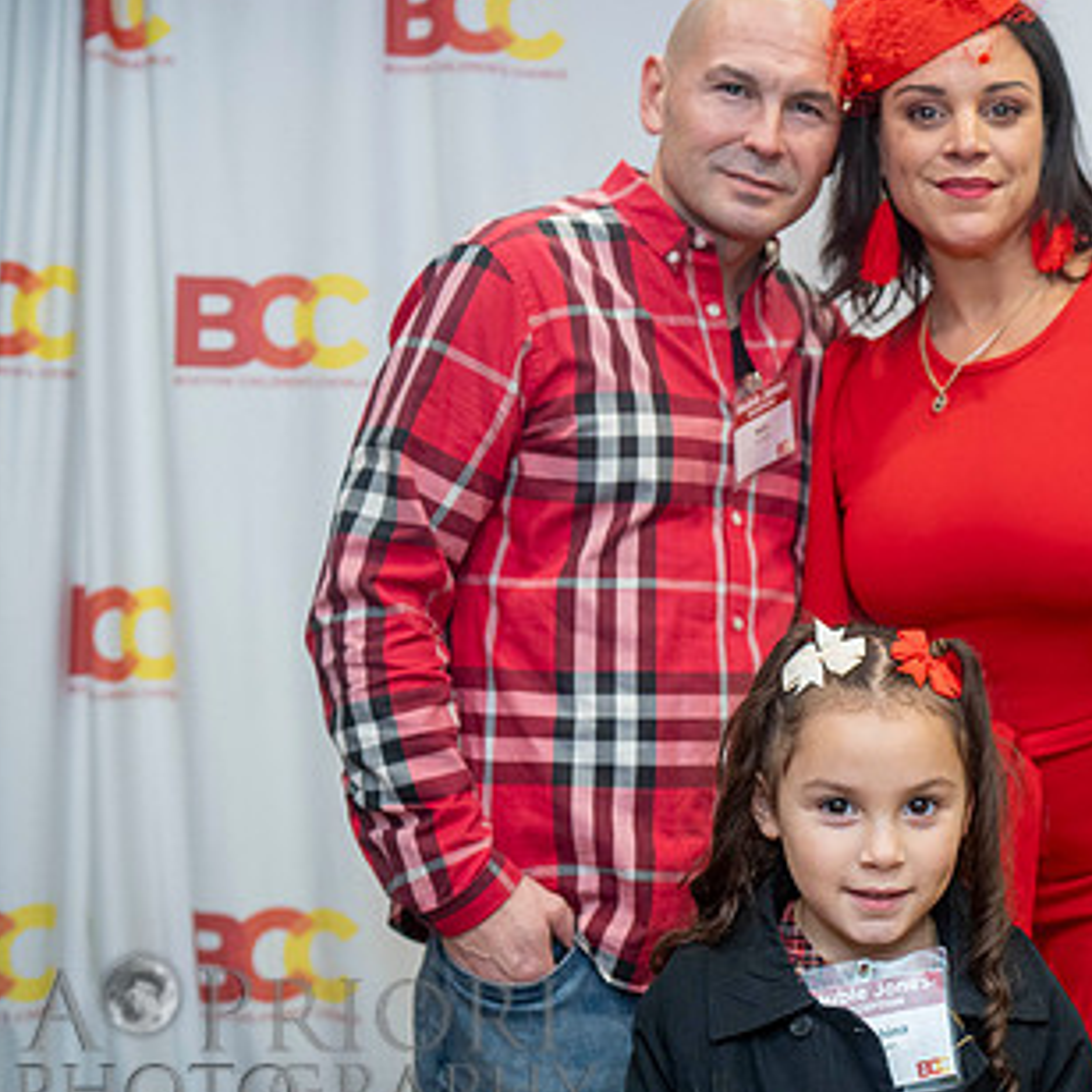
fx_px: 1999
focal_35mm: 56
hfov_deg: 29.2
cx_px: 1000
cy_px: 470
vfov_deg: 30.5
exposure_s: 1/200
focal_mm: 35
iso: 1000
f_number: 2.5
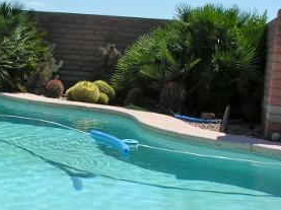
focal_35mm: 81
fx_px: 657
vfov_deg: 18.0
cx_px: 53
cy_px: 161
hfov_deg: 23.8
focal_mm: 8.9
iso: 50
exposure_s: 1/306
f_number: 6.3
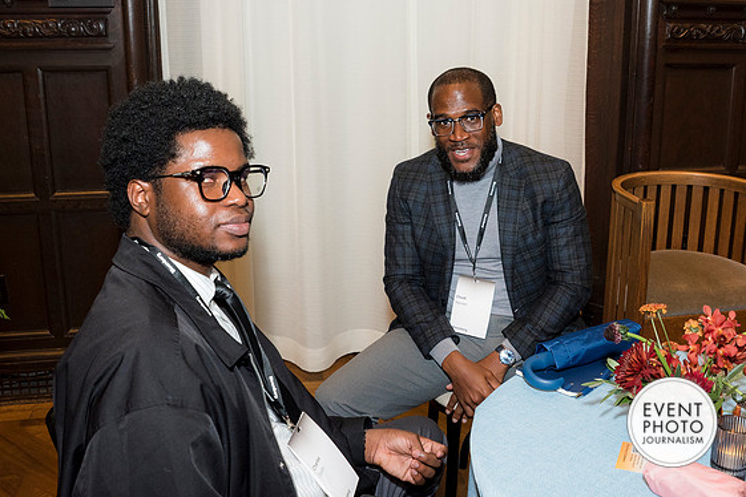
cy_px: 183
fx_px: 787
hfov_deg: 50.4
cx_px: 447
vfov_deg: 34.8
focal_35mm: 38
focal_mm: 24
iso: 800
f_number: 5
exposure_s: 1/125
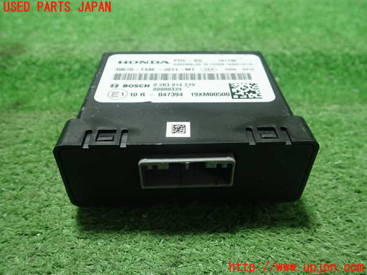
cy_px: 138
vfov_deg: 46.8
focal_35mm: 30
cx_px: 184
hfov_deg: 60.0
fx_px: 318
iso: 500
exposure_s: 1/125
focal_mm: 5.5
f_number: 2.3
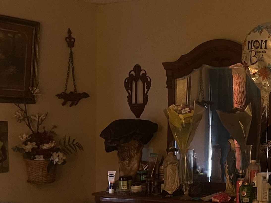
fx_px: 572
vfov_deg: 20.2
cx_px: 293
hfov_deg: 24.9
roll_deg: -0.2
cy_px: 106
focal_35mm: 73
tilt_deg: -0.6
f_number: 1.5
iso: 640
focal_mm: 5.7
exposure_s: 1/30
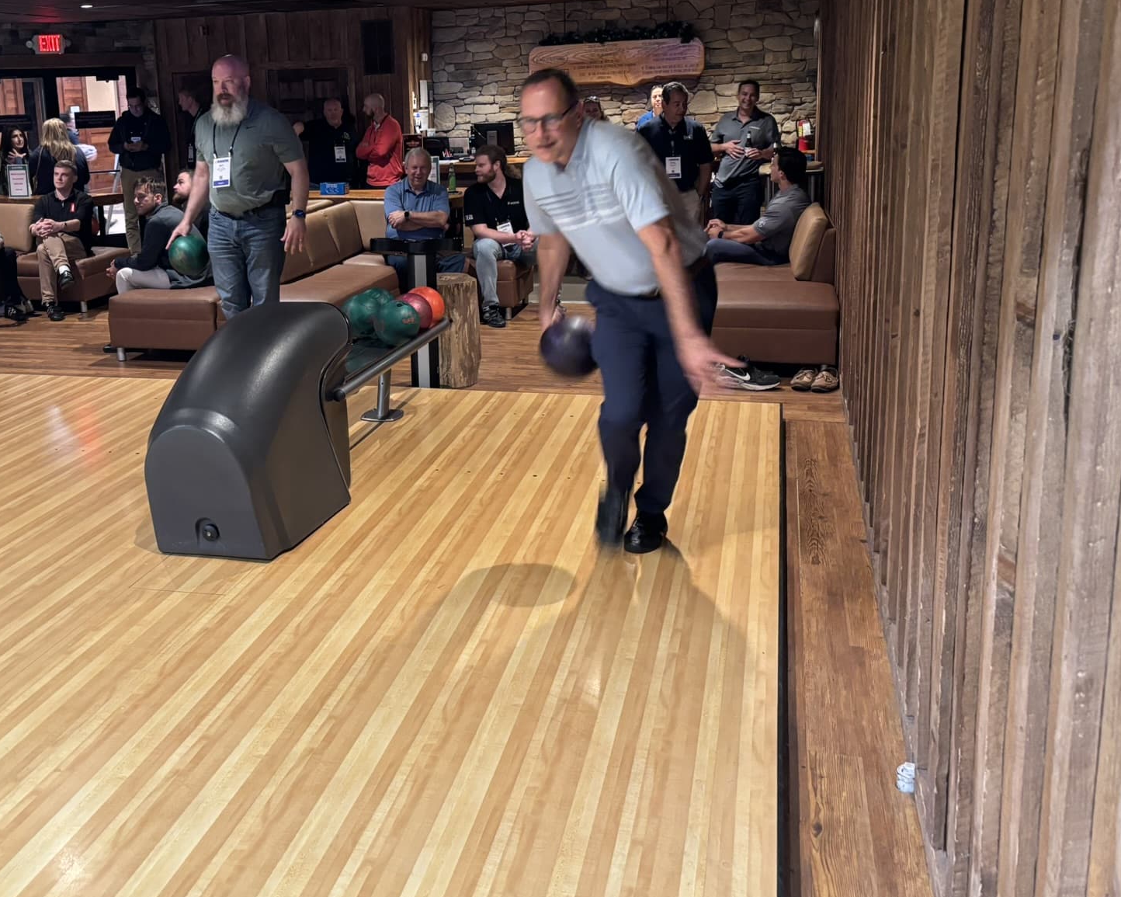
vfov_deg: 40.8
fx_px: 1194
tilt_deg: -11.0
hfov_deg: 49.7
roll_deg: +2.1
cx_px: 415
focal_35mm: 36
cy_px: 331
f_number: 1.6
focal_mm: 5.96
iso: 500
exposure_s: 1/30
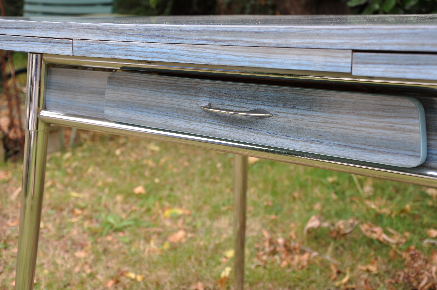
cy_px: 145
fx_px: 727
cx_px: 218
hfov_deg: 33.4
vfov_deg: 22.6
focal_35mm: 60
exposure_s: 1/45
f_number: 6.7
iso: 200
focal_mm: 40
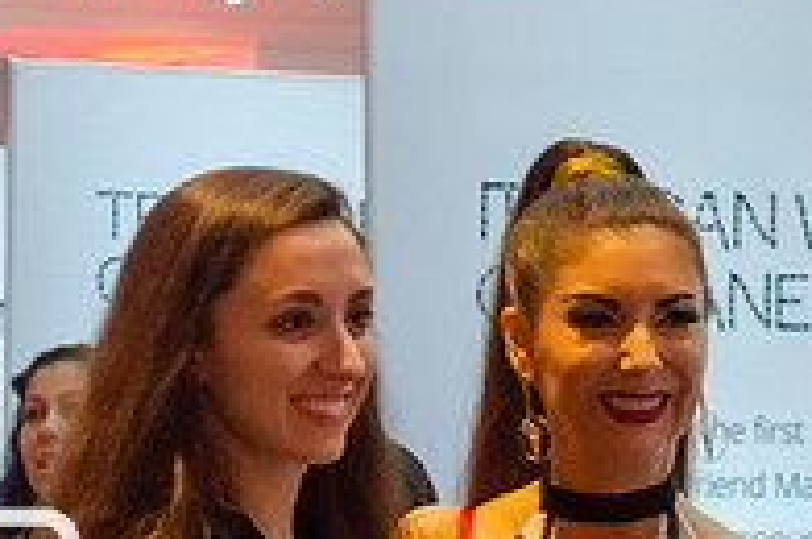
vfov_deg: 6.1
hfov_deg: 9.2
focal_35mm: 222
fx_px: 4999
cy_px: 543
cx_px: 750
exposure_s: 1/30
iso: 3200
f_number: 5.6
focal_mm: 50
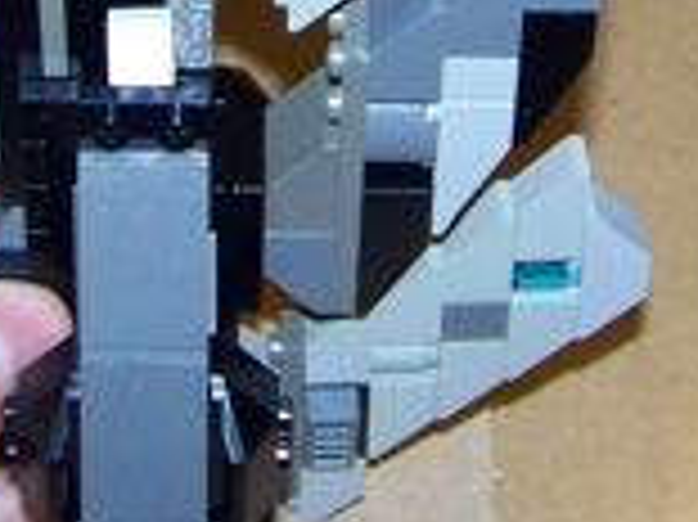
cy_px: -184
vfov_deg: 9.7
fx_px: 3002
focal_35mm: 149
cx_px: 221
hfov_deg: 13.2
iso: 200
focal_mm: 5.85
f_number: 2.8
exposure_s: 1/30
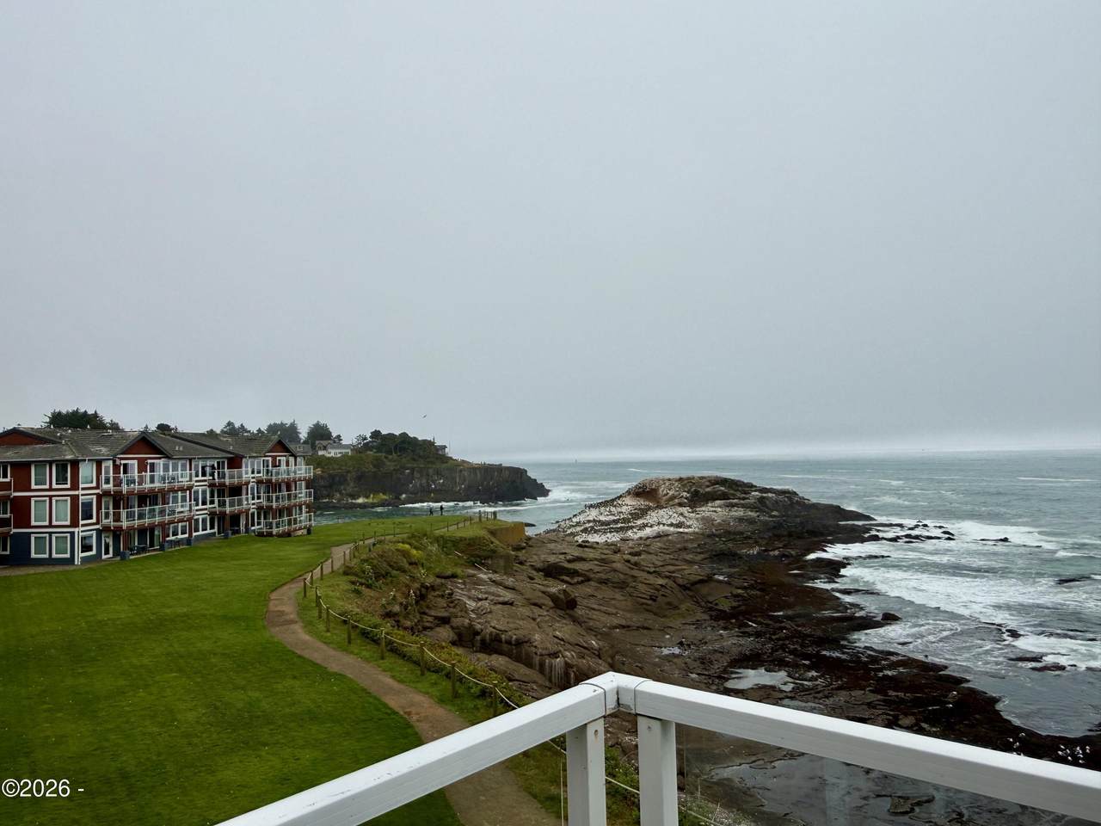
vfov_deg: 56.8
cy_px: 413
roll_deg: +1.0
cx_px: 550
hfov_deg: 71.6
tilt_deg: +3.3
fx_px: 763
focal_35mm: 24
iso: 40
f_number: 2.2
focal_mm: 2.22
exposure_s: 1/3534
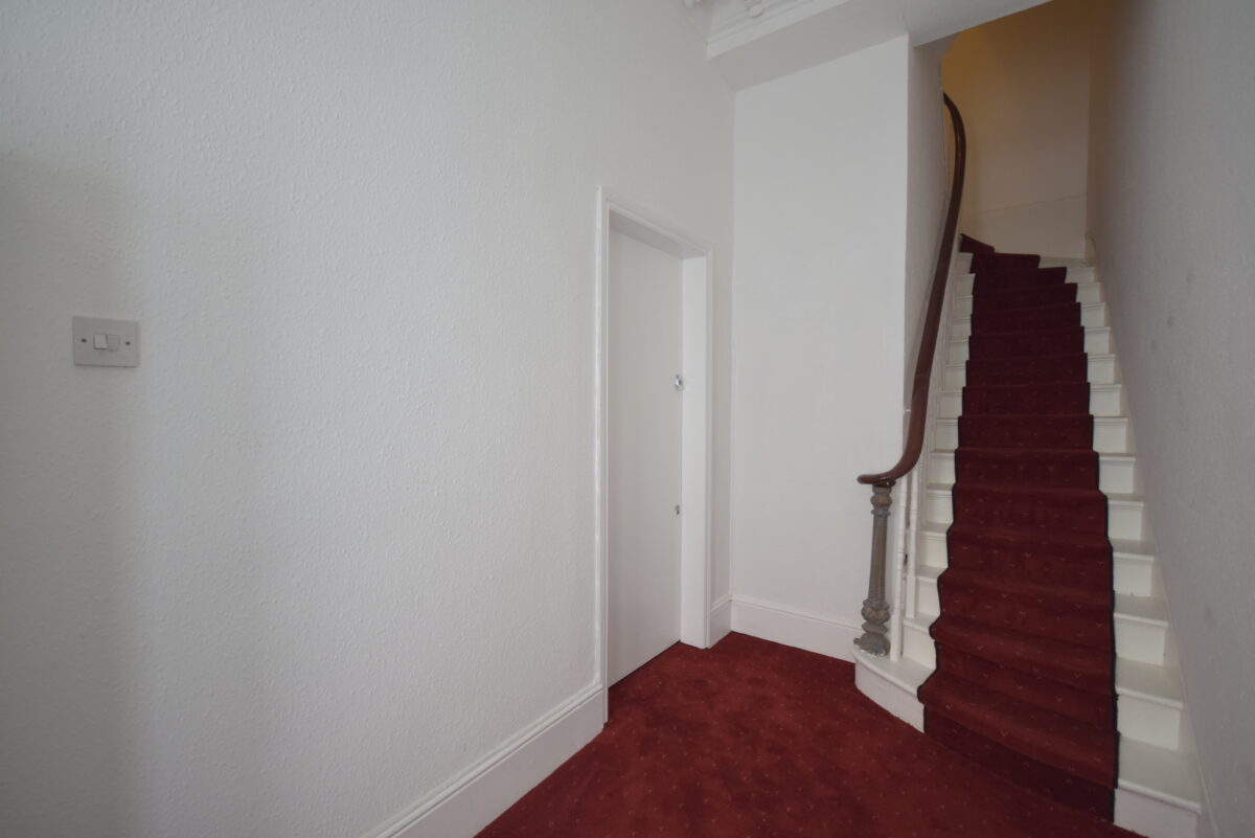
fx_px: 523
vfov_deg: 77.4
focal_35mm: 15
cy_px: 419
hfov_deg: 100.4
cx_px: 628
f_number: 4
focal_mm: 10
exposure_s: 1/30
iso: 500
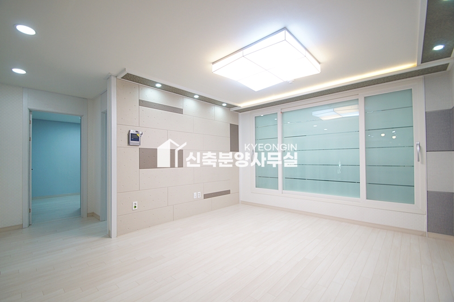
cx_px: 227
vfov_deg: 77.2
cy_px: 151
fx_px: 189
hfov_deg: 100.4
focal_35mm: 15
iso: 400
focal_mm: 10
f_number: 4
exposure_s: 1/80
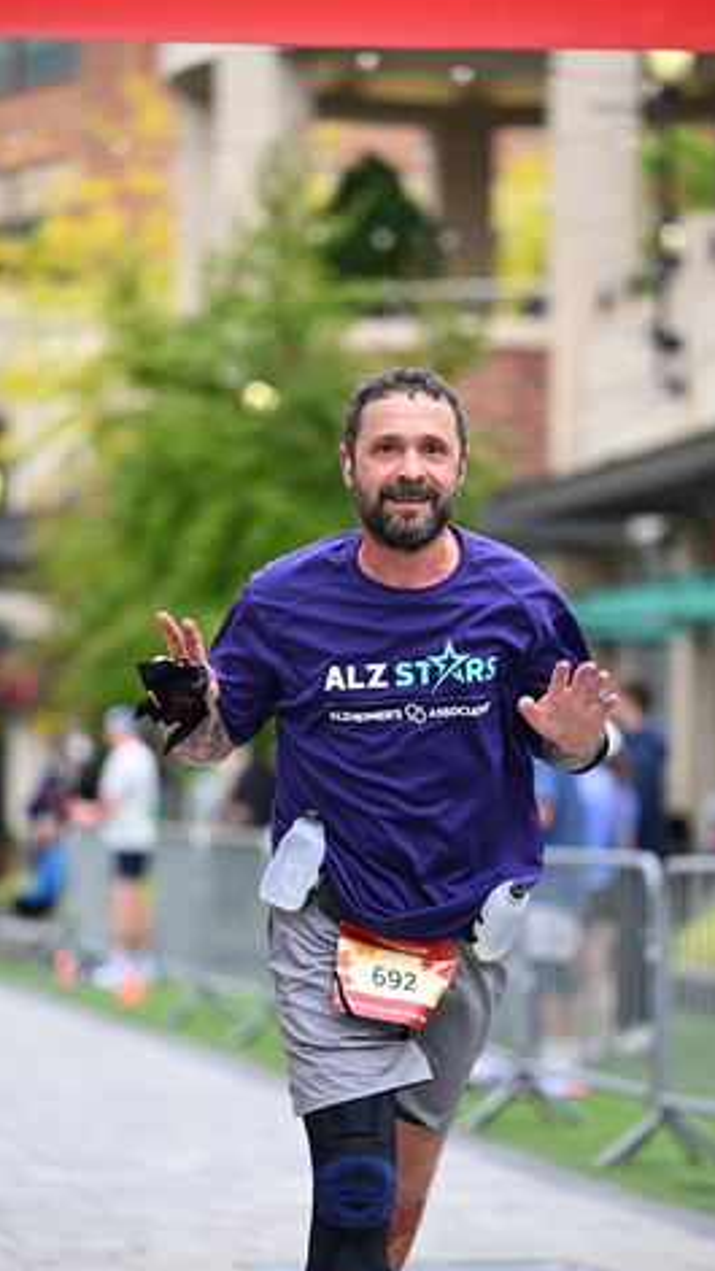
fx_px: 5156
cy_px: 699
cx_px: 360
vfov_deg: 14.0
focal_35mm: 153
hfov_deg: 7.9
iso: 640
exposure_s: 1/2000
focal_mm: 125
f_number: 2.8
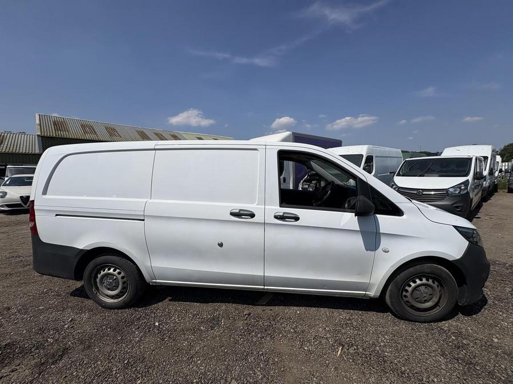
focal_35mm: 14
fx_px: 207
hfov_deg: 102.1
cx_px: 256
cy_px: 192
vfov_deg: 85.7
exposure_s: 1/6135
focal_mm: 2.22
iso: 50
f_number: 2.2
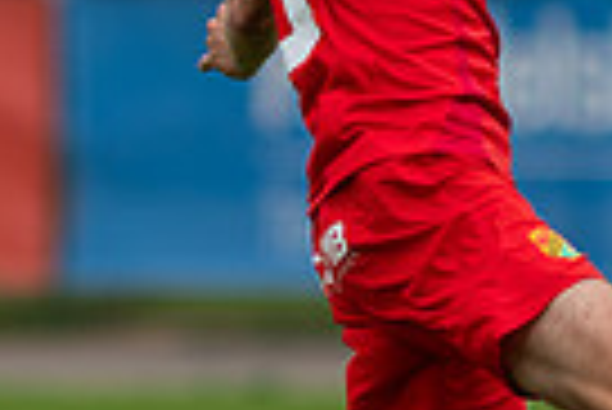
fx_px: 33185
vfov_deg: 0.7
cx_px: 166
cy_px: 124
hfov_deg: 1.1
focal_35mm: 1950
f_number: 3.2
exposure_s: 1/1250
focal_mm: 300
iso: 125
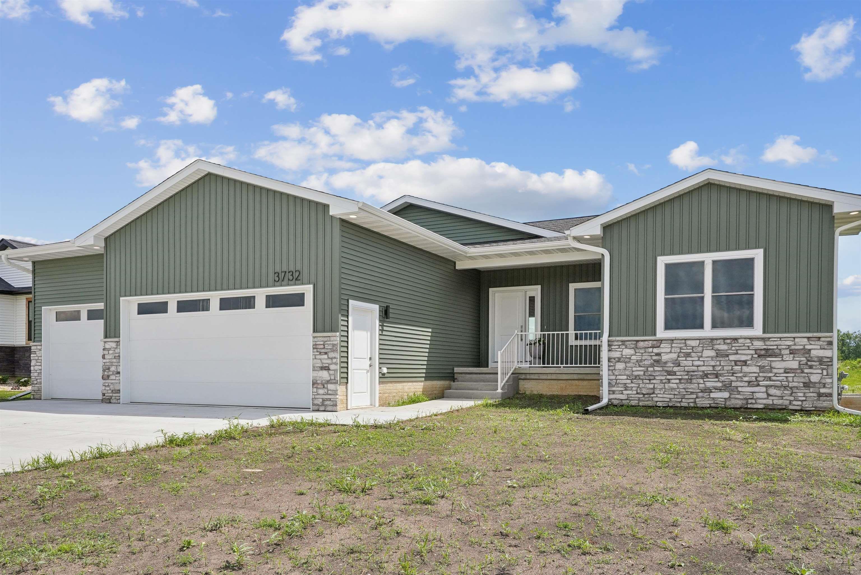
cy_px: 288
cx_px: 430
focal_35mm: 26
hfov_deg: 69.4
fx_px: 622
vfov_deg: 49.6
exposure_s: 1/1000
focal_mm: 26
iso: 400
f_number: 9
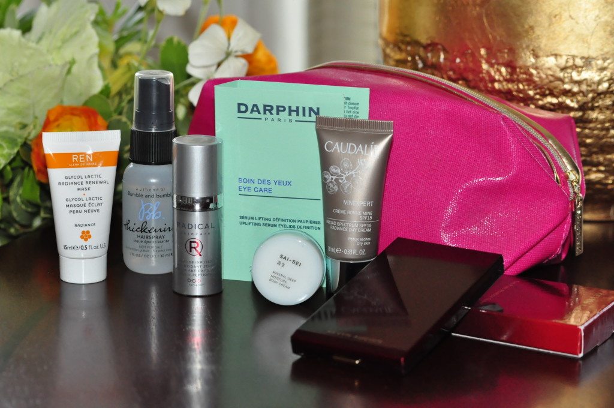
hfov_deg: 22.6
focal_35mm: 90
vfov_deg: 15.1
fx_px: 1533
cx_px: 307
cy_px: 204
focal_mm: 60
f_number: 5.6
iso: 1600
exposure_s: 1/200
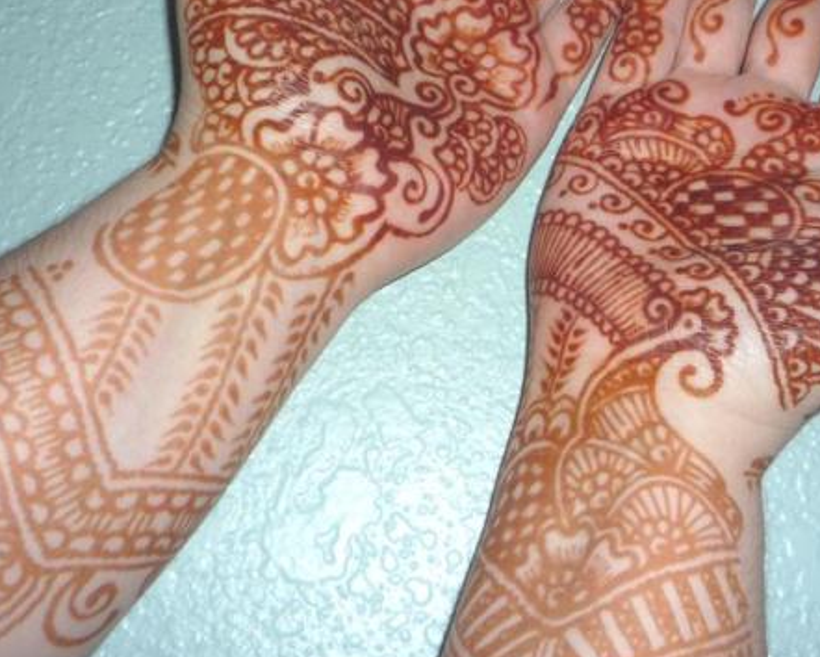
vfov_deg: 28.3
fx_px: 1287
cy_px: 193
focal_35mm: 53
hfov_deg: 35.1
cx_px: 516
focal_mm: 5.2
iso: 100
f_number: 4
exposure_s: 1/30
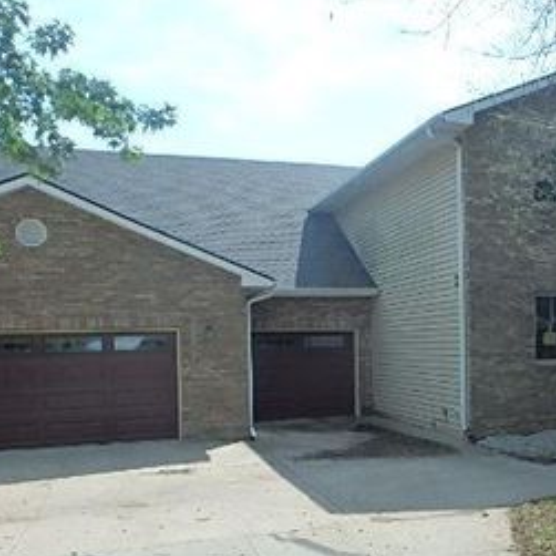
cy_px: 378
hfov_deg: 44.0
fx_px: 672
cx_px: 388
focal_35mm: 37
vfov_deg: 44.2
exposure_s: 1/800
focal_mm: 3.7
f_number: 3.5
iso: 125
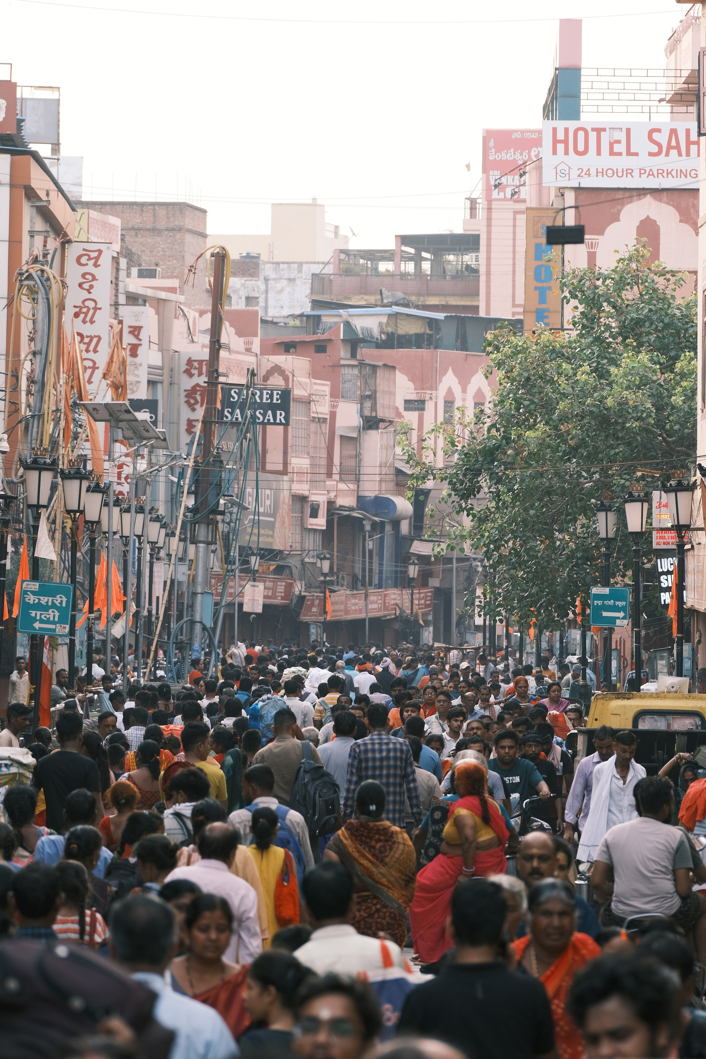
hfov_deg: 6.2
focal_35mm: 221
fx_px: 6501
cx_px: 353
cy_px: 530
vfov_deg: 9.3
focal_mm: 147.6
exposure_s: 1/125
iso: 400
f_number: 5.6
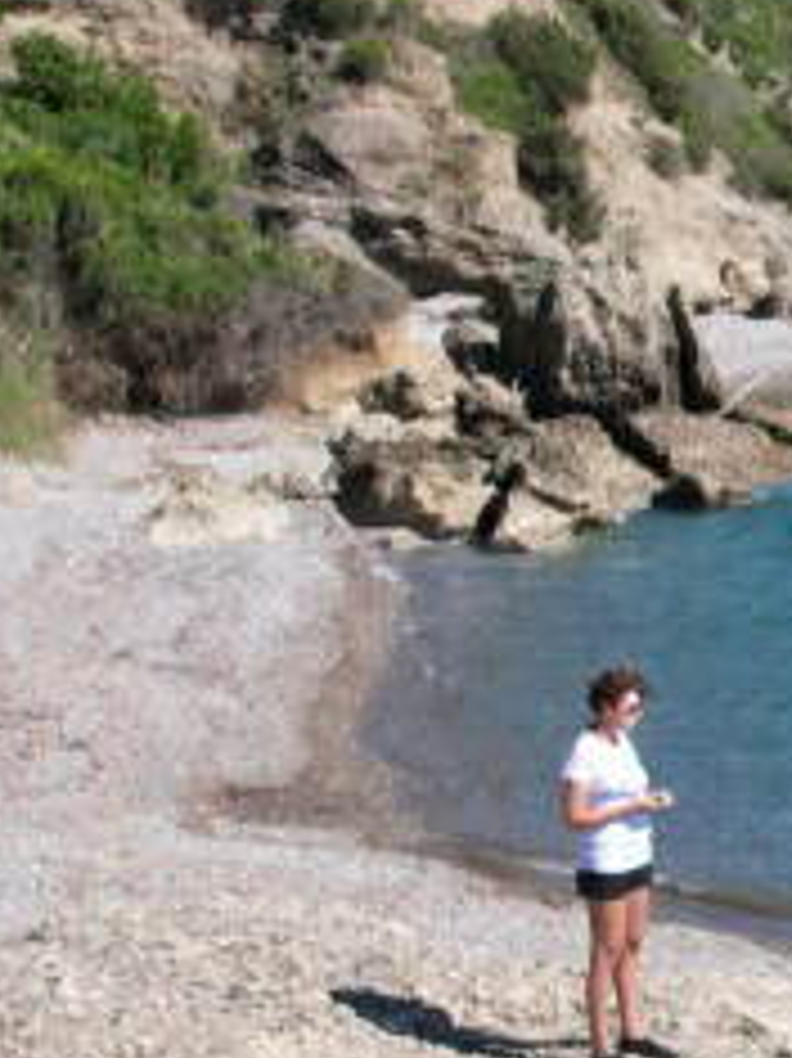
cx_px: 1724
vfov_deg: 18.2
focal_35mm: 108
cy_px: 689
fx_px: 3298
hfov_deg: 11.8
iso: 120
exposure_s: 1/2000
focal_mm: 8.4
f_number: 2.8
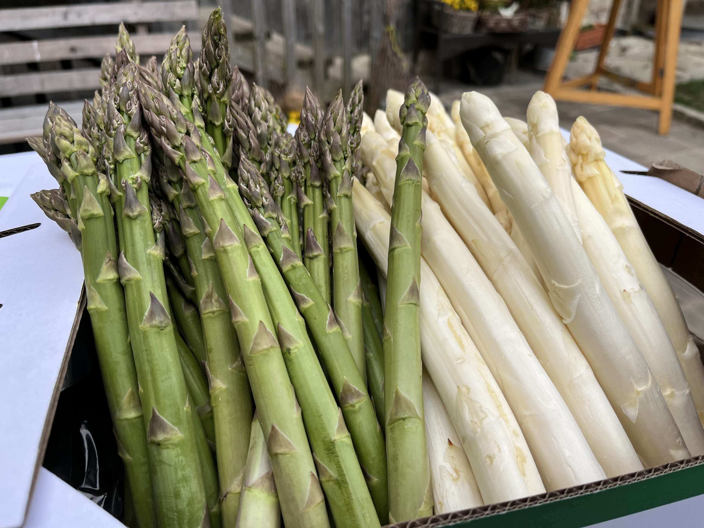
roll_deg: +0.1
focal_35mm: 26
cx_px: 352
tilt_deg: -30.5
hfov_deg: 67.3
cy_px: 264
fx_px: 529
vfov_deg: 53.1
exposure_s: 1/1309
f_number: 1.6
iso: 50
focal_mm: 5.1
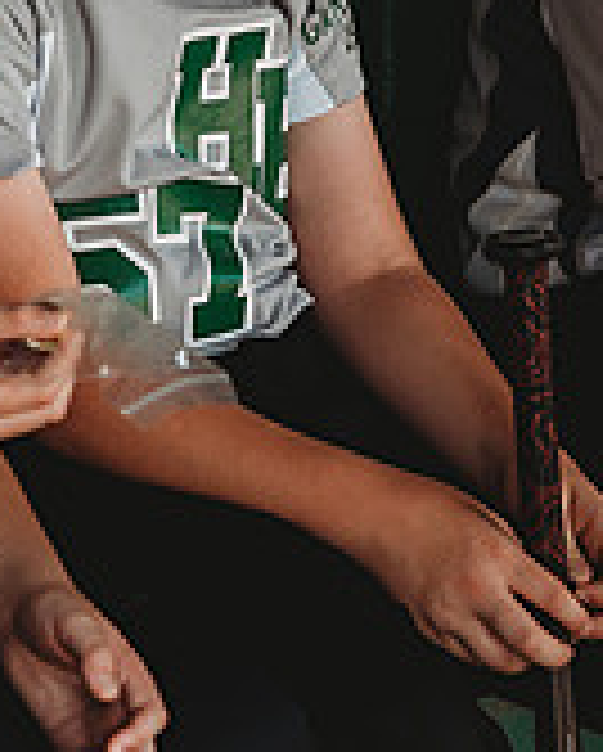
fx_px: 6168
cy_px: -11
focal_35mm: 277
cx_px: 158
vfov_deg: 6.9
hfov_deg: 5.6
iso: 200
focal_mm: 85
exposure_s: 1/250
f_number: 2.8
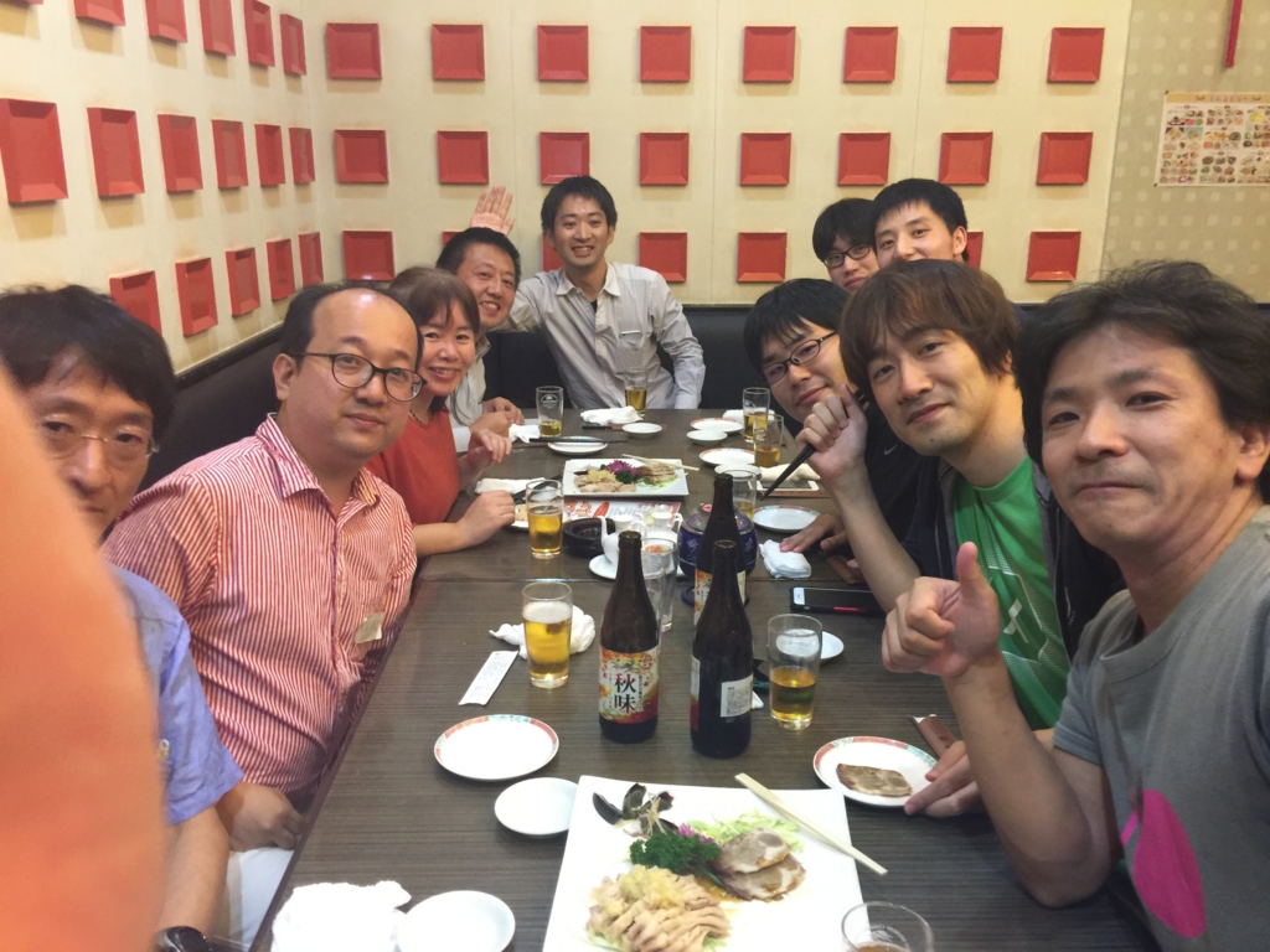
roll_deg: -1.6
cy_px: 476
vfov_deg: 48.2
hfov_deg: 61.7
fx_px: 1064
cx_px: 635
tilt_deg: -14.6
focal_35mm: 29
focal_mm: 4.15
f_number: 2.2
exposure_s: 1/4
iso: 80
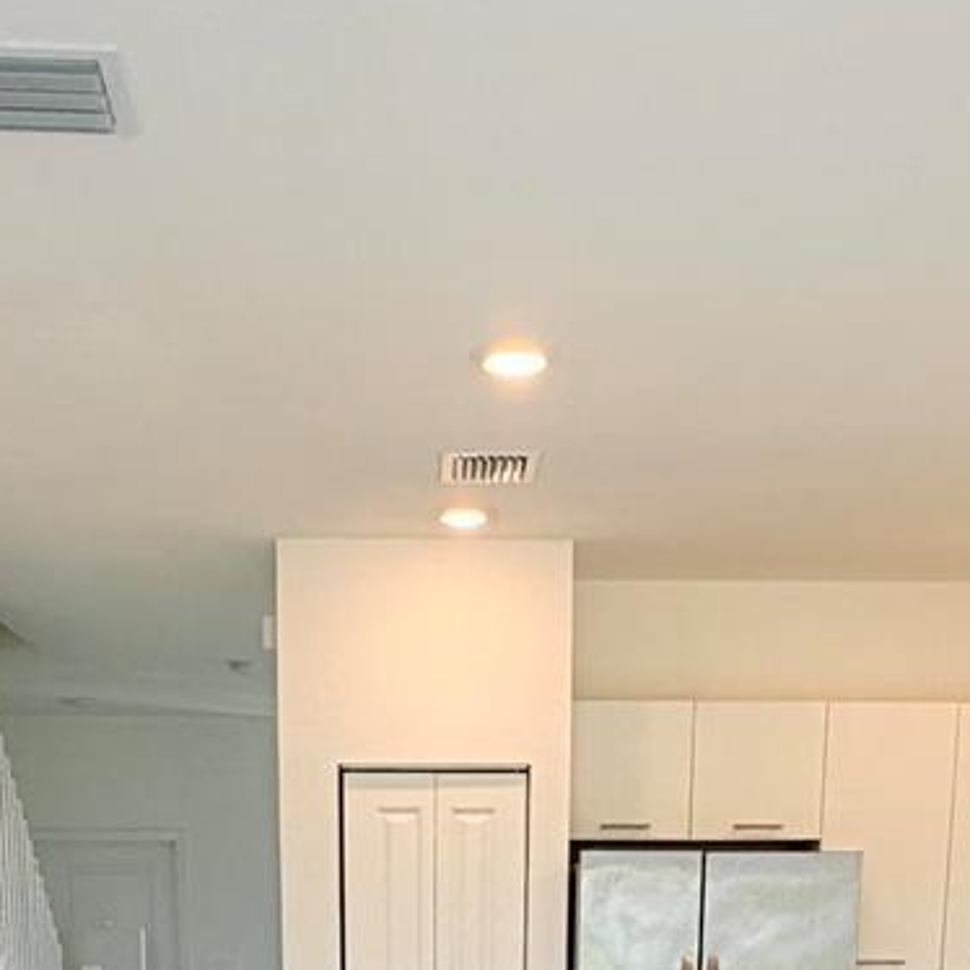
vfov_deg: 26.7
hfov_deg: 32.2
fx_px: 1680
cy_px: 1297
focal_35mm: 53
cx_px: 428
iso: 64
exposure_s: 1/120
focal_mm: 2.22
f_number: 2.2
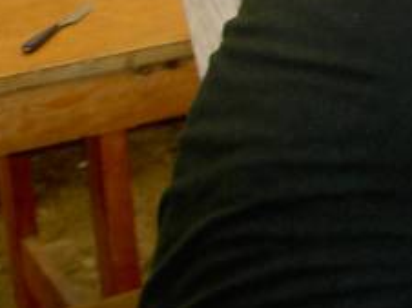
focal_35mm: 156
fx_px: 1855
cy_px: -24
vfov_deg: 9.4
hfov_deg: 12.1
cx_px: 629
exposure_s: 1/60
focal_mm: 9
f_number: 2.9
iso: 100
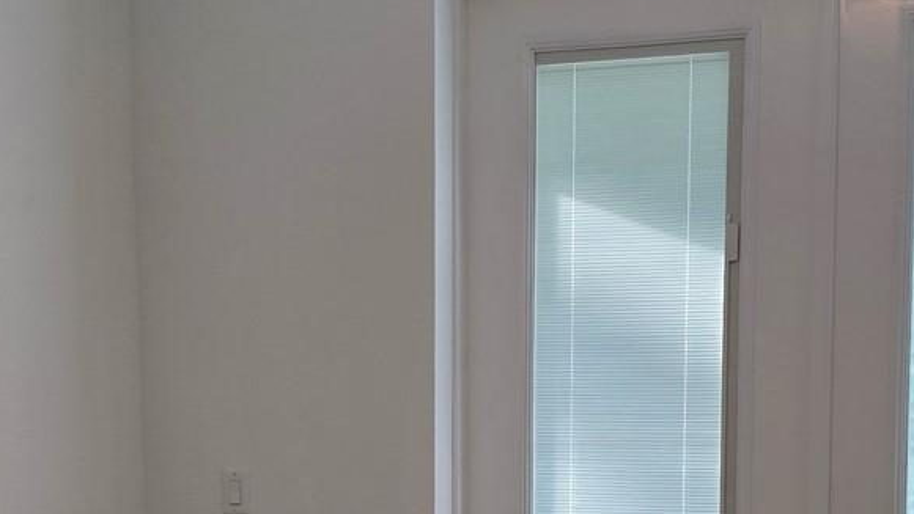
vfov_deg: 17.1
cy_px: 516
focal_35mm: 69
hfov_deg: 30.6
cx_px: 463
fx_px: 1672
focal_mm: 6.3
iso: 100
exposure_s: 1/100
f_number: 1.7
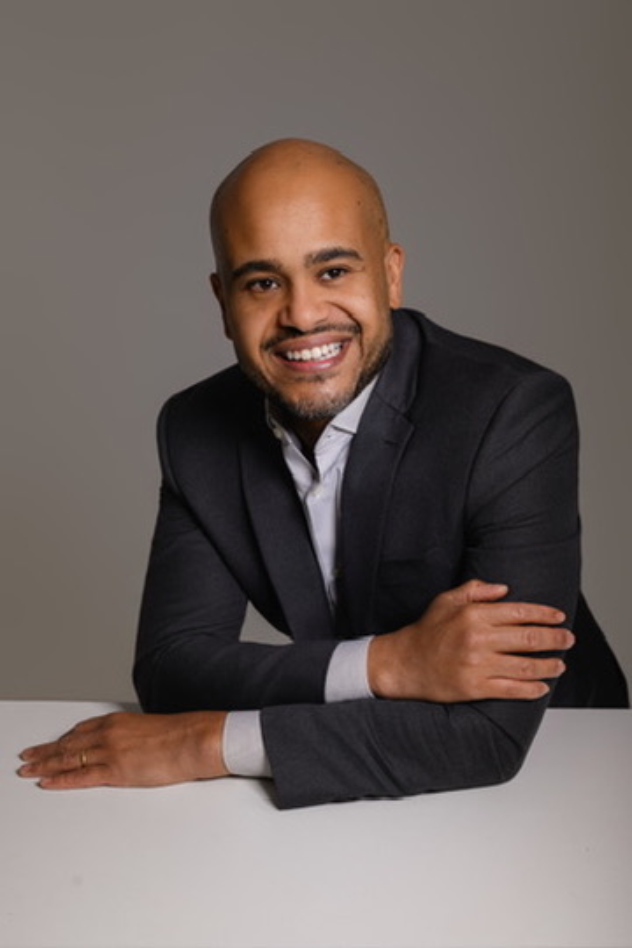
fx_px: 1317
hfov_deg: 27.0
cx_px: 316
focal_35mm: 50
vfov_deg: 39.6
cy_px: 474
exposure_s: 1/200
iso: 125
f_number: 7.1
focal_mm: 50
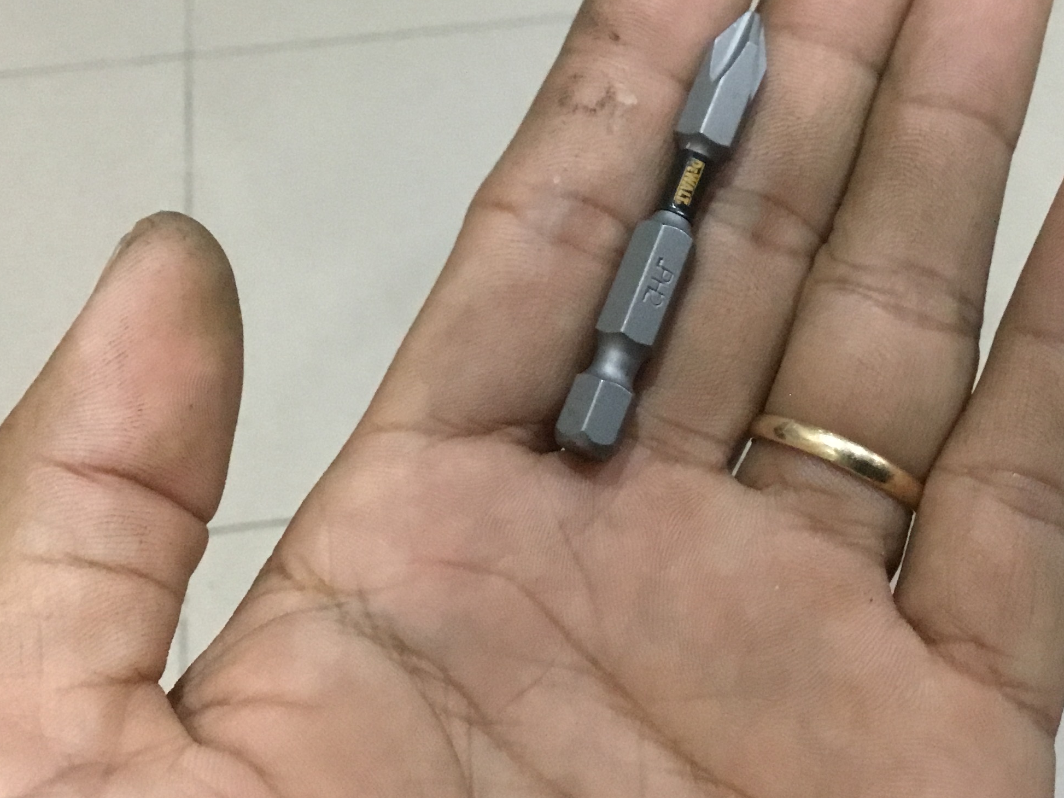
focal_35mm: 52
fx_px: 1598
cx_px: 618
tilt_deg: -57.7
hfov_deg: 36.7
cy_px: 292
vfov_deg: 27.9
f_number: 2.4
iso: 250
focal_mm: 3.3
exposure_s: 1/17
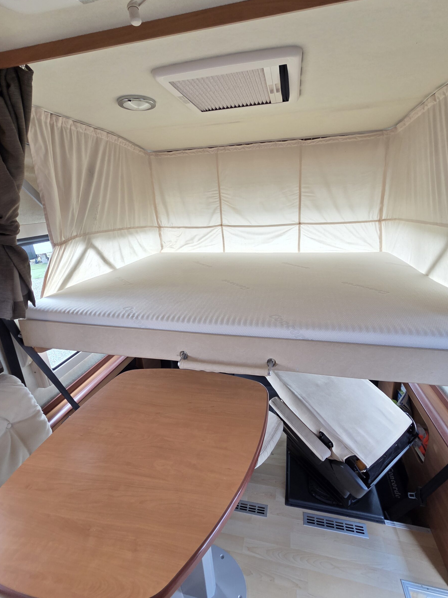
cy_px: 288
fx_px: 242
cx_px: 235
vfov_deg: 102.0
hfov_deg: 85.6
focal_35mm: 14
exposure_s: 1/100
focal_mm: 2.2
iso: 100
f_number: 2.2
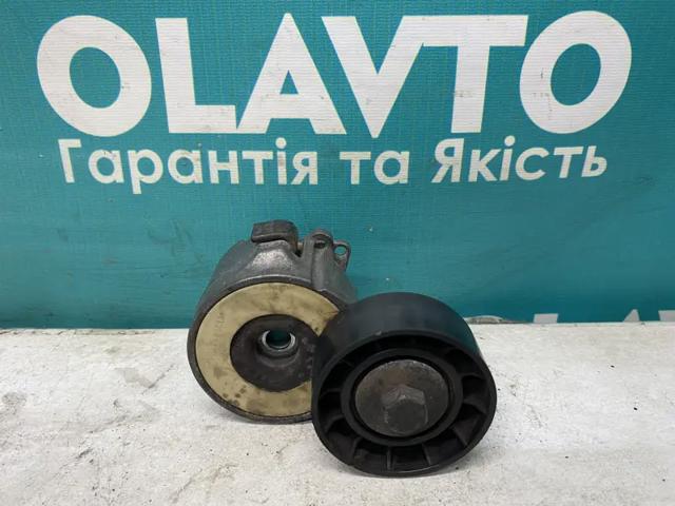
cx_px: 338
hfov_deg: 67.3
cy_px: 253
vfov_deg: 53.1
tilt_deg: -26.6
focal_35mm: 26
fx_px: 507
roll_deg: +0.8
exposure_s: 1/50
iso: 100
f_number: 1.8
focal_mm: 4.25
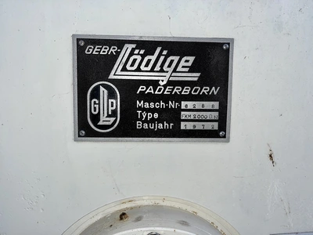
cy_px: 118
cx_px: 156
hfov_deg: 67.3
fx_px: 235
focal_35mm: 26
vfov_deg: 53.1
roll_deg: +2.2
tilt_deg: -6.8
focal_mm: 5.1
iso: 32
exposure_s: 1/57
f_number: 1.6
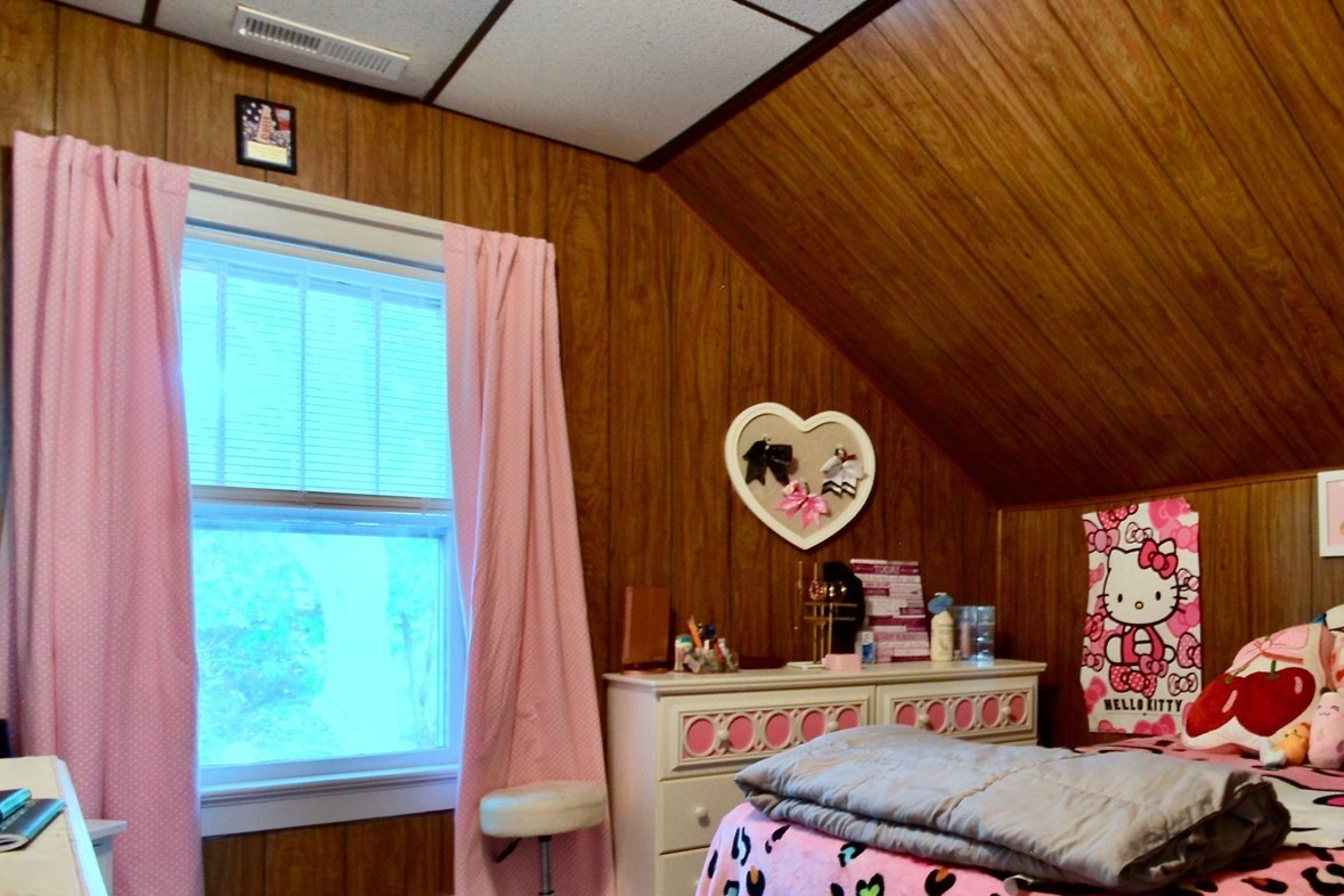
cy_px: 592
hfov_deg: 63.1
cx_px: 1086
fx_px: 971
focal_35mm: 26
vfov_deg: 48.8
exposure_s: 1/5
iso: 1600
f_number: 8
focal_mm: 10
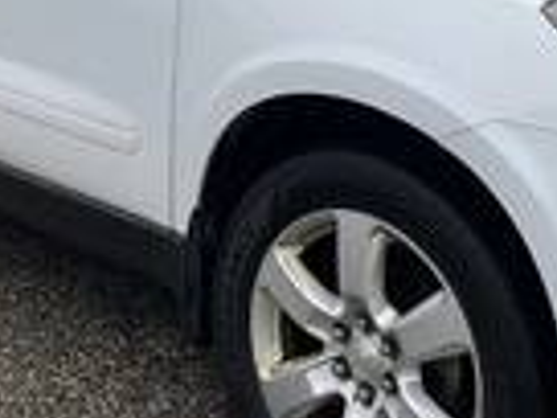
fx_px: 1368
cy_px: 49
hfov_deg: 22.9
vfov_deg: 17.1
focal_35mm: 85
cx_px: 373
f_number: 1.8
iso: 25
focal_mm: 3
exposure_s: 1/1342
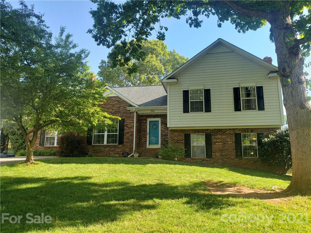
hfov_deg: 67.3
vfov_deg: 53.1
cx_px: 156
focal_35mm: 26
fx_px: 234
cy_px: 116
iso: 50
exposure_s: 1/426
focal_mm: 4.3
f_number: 2.4
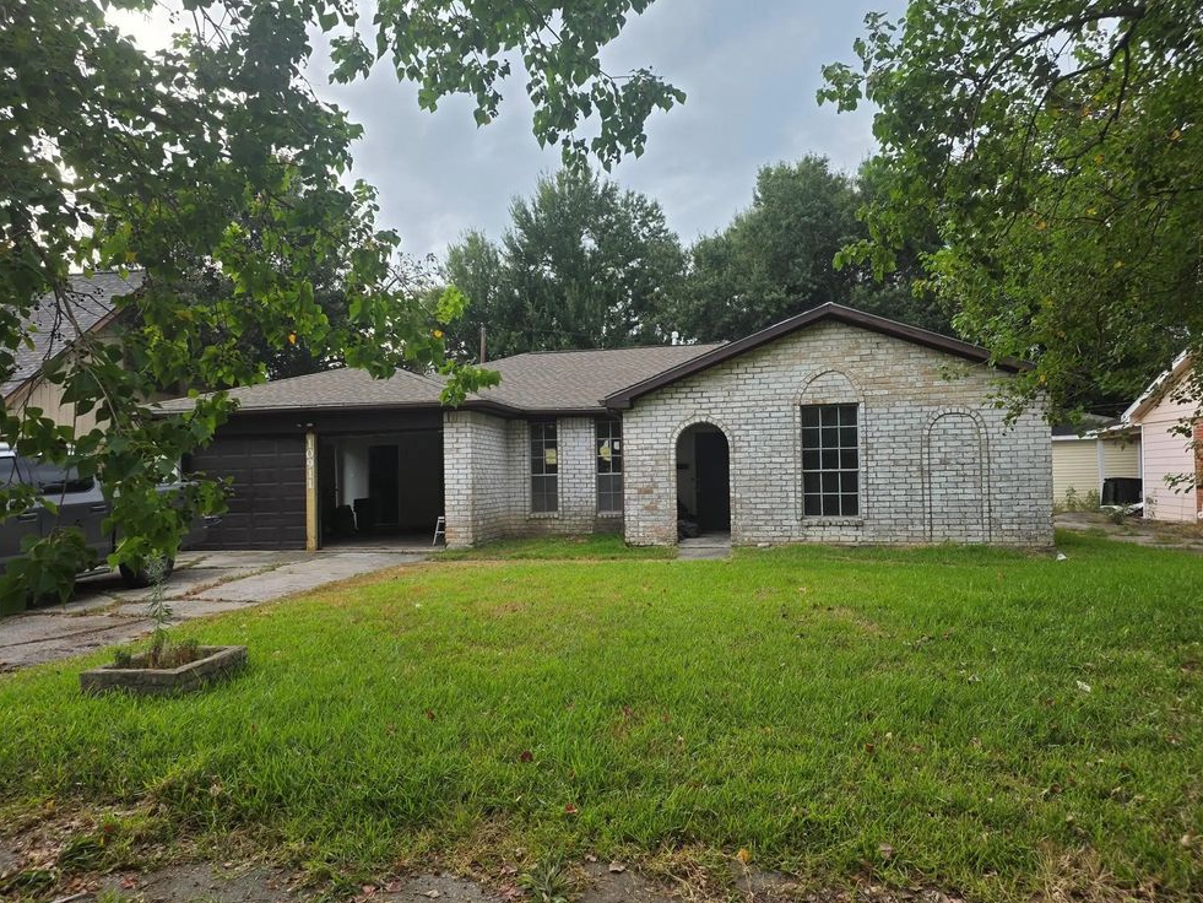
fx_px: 834
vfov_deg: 56.8
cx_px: 595
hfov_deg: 71.6
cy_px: 449
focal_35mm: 24
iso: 32
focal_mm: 6.25
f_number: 1.7
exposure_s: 1/359
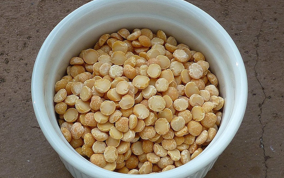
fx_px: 650
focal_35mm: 84
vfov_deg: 15.6
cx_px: 142
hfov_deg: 24.6
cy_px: 99
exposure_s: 1/320
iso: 80
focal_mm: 7.4
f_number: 3.1
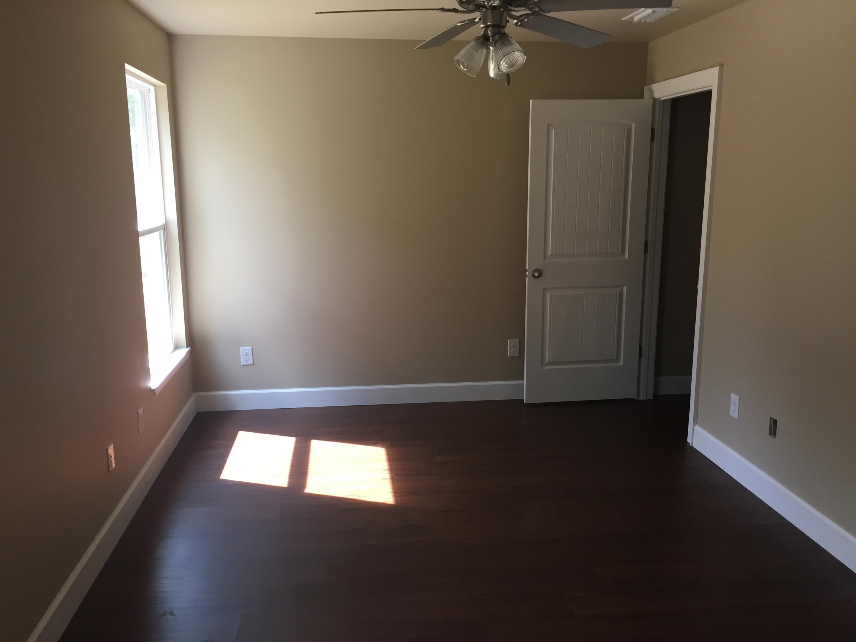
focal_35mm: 29
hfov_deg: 61.7
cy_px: 321
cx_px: 428
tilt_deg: -11.3
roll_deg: -0.1
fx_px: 717
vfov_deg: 48.2
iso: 32
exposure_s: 1/30
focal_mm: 4.15
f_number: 2.2
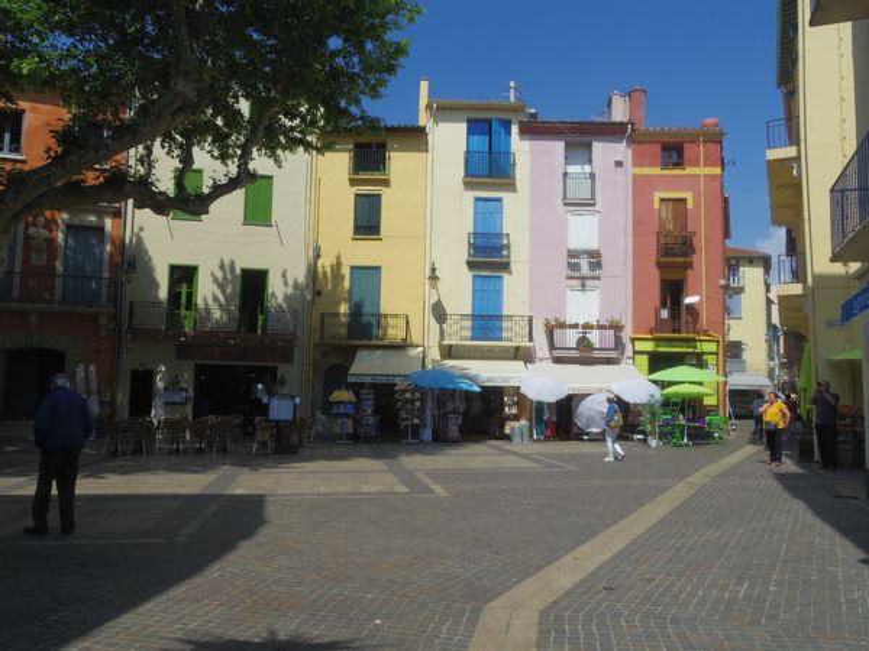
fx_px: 728
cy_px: 326
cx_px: 434
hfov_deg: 61.7
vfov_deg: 48.2
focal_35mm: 29
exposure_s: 1/1000
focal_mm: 5.2
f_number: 4.5
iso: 100
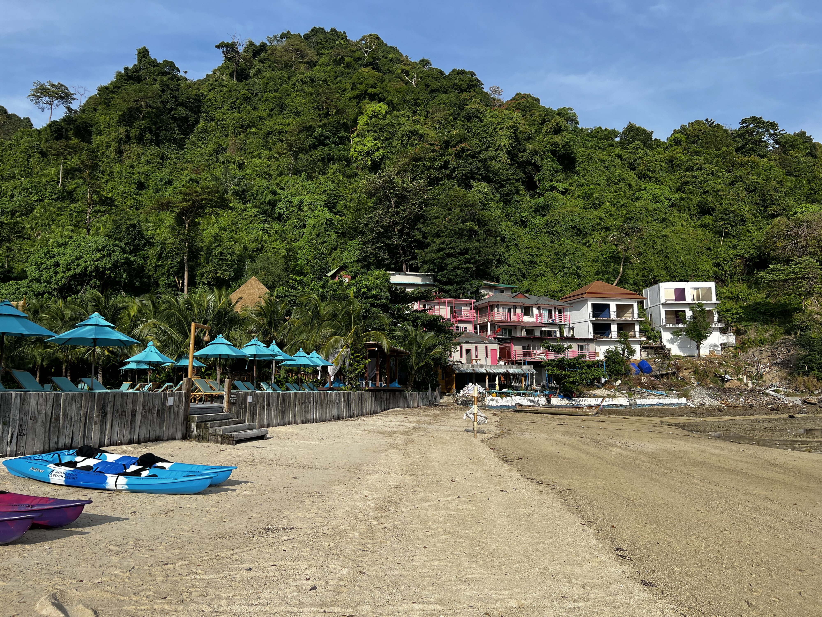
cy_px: 308
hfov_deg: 67.3
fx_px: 617
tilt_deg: +7.9
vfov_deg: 53.1
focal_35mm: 26
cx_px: 411
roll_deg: +1.1
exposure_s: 1/3831
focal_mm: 5.7
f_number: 1.5
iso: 50
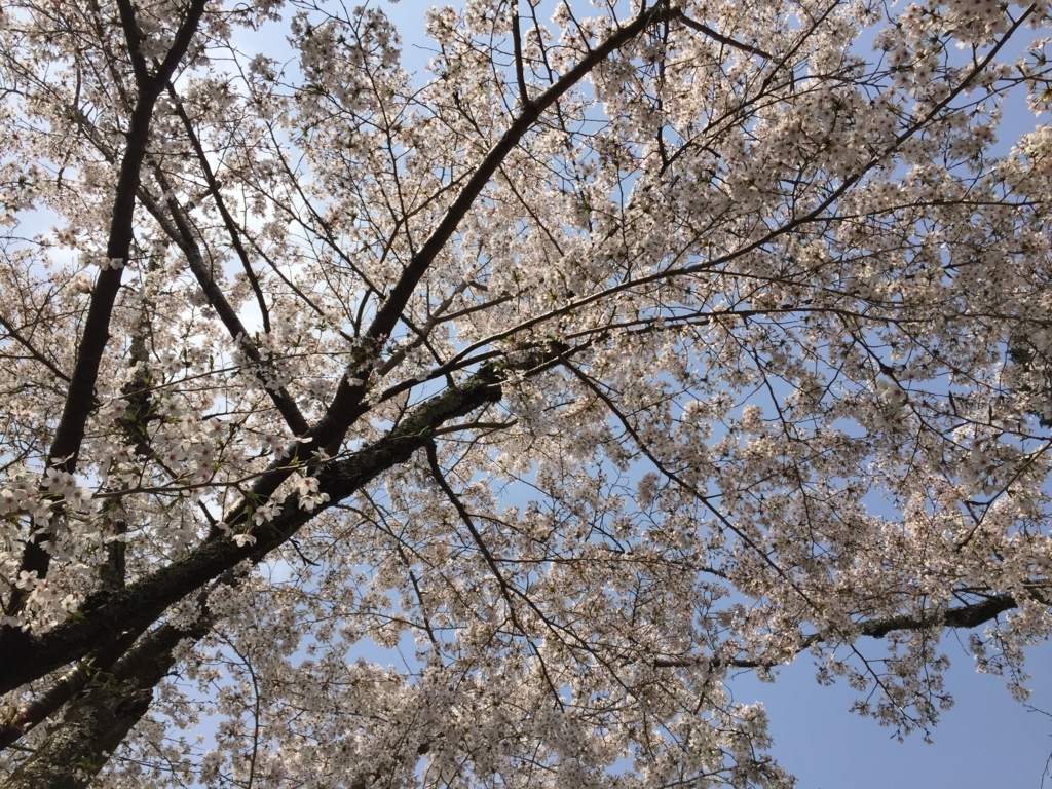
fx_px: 881
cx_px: 526
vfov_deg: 48.2
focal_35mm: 29
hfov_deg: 61.7
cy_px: 394
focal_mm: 4.15
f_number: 2.2
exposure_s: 1/2639
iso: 32
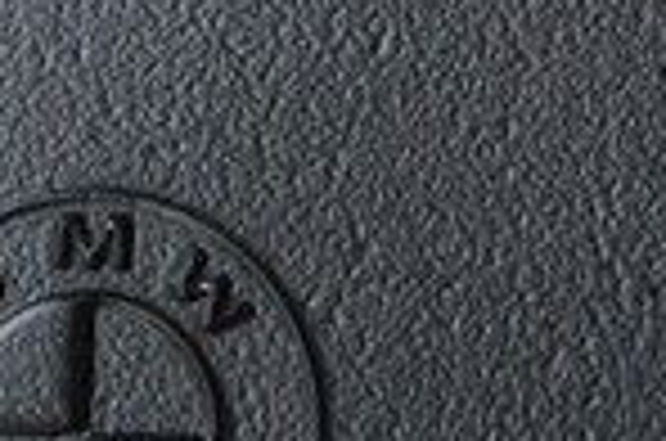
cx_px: 1004
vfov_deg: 3.8
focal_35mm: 357
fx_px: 6593
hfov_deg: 5.7
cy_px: -245
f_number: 5.6
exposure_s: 1/40
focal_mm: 55
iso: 400
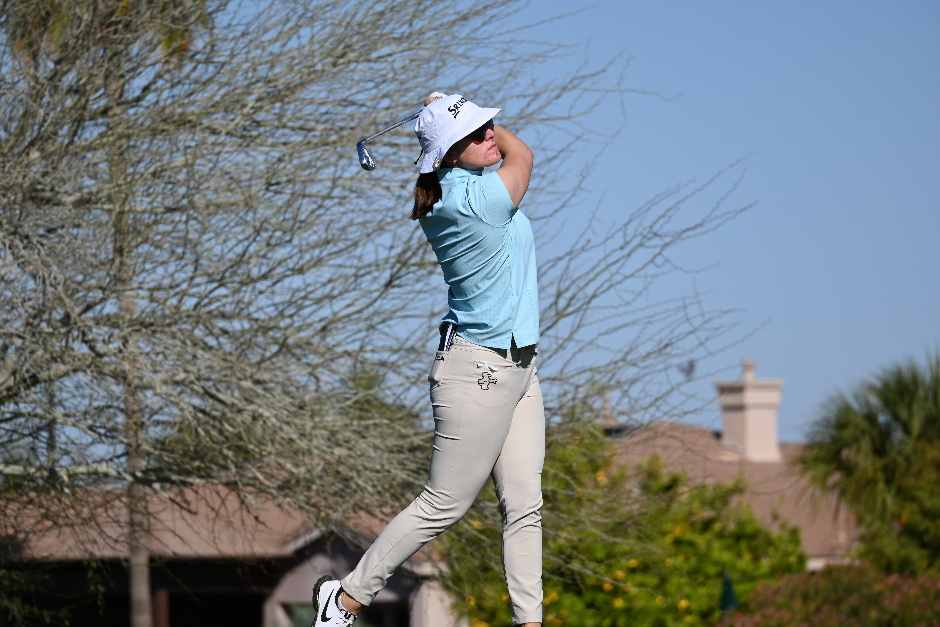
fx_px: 9791
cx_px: 470
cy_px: 314
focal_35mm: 375
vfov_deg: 3.7
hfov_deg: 5.5
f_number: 7.1
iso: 100
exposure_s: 1/800
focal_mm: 250
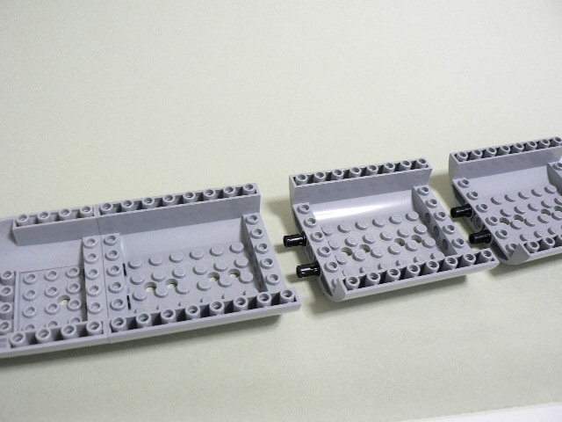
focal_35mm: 36
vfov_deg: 39.7
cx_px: 281
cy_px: 211
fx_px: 584
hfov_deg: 51.4
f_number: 2.8
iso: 200
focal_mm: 6
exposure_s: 1/15
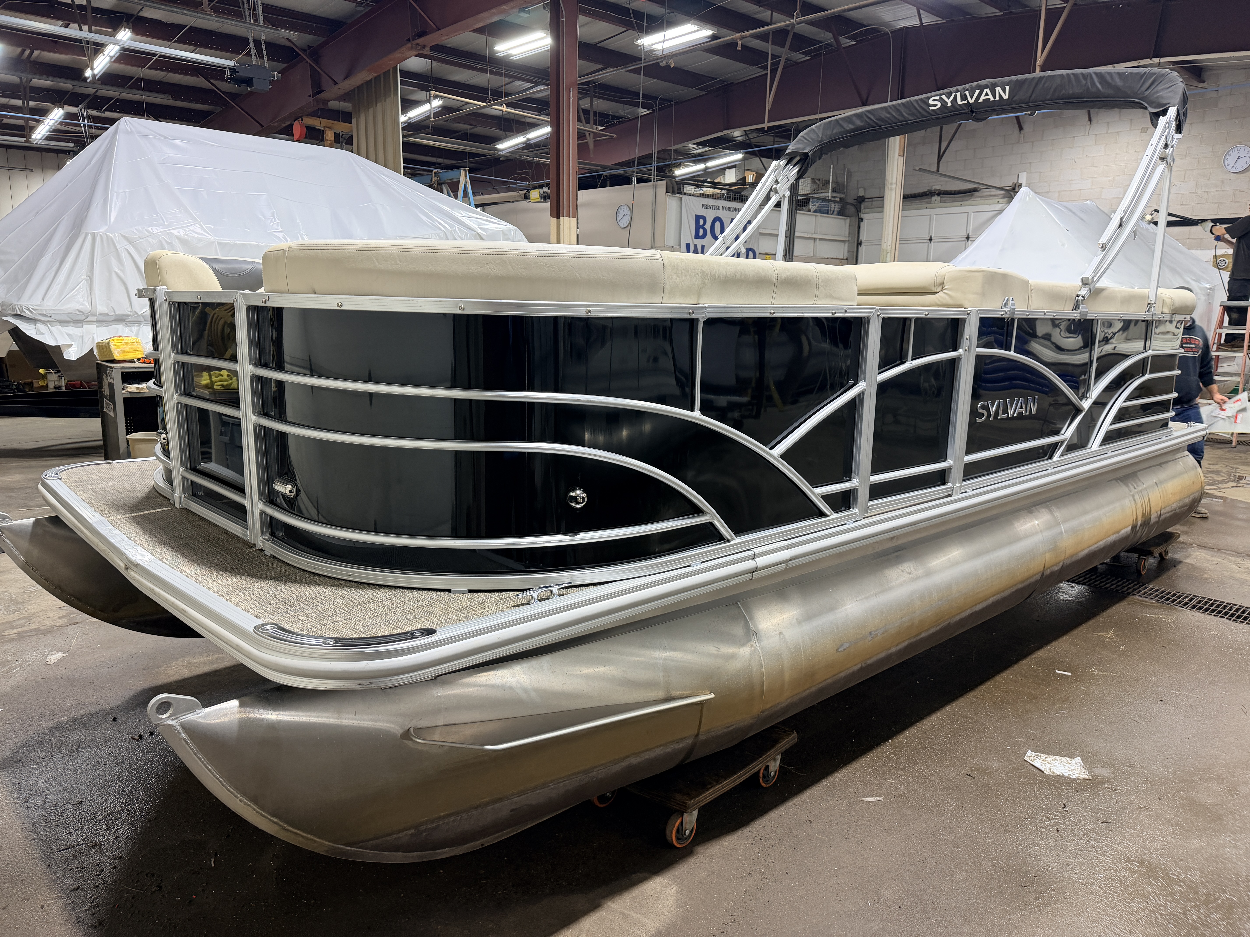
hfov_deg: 71.6
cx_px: 625
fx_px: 867
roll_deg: -0.9
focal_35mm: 24
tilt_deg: -9.4
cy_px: 468
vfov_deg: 56.8
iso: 125
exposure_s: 1/60
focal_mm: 6.76
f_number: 1.78
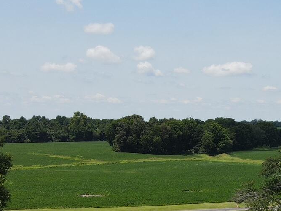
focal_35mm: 72
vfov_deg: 19.1
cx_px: 256
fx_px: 584
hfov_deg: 26.1
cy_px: 266
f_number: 2.8
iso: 100
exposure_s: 1/1000
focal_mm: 4.5
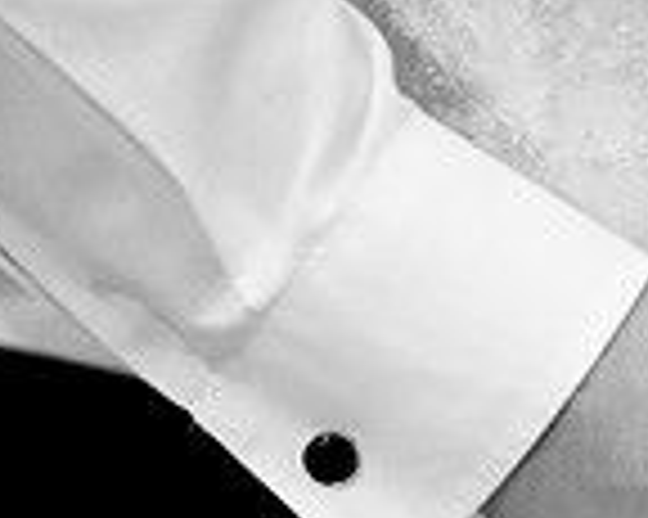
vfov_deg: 8.2
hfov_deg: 10.2
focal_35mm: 189
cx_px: 590
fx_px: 3622
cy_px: 423
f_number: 1.4
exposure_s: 1/100
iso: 4000
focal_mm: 50
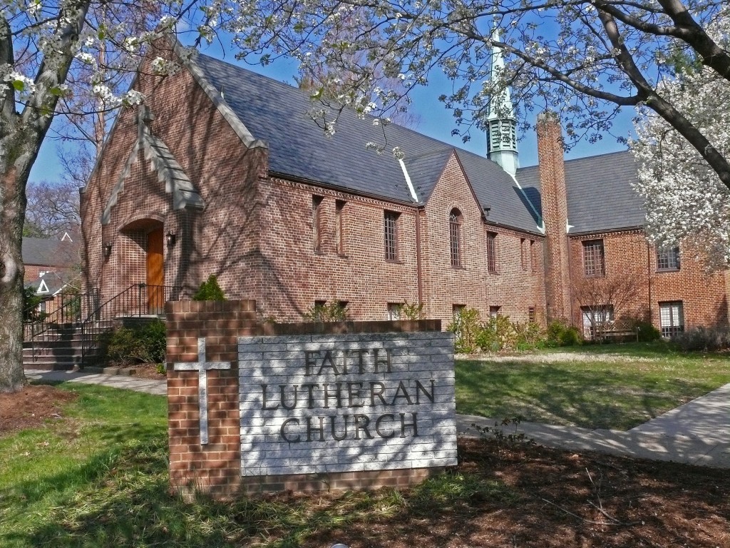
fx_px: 738
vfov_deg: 40.7
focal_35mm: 35
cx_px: 365
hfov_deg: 52.6
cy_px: 274
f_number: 8
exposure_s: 1/640
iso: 400
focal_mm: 7.4
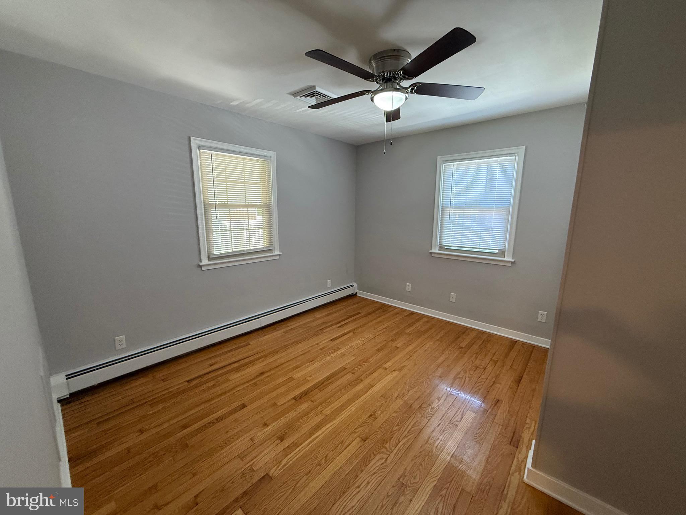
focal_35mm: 14
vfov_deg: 85.7
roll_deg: -1.2
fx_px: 277
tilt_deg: -10.4
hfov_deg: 102.1
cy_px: 258
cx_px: 343
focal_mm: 2.22
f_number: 2.2
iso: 320
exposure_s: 1/60
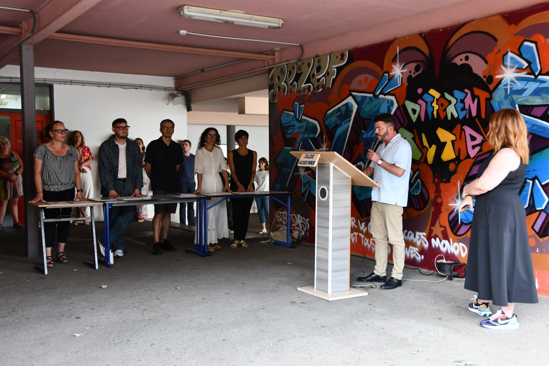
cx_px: 279
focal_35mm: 40
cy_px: 187
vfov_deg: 33.4
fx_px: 610
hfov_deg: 48.5
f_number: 3.8
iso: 640
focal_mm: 26
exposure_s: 1/250
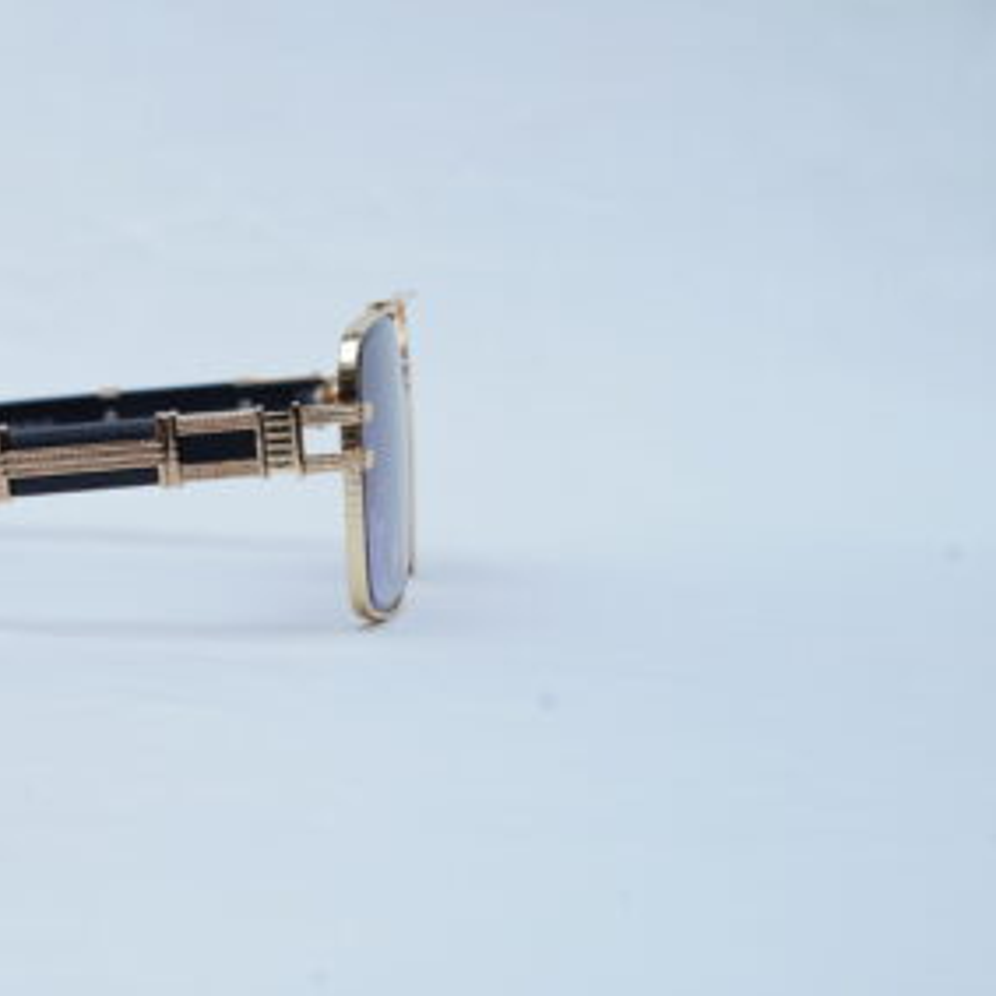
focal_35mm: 90
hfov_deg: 19.0
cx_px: 95
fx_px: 2930
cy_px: 440
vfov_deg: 19.3
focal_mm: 50
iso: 125
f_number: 9
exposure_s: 1/160
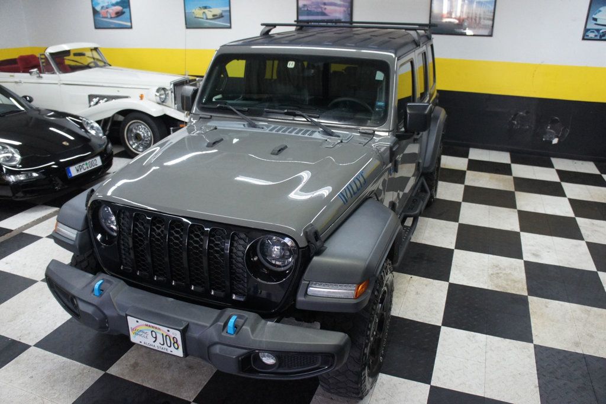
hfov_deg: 67.4
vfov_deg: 47.9
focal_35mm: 27
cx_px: 303
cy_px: 202
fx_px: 454
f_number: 3.5
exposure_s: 1/200
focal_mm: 18
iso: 1600
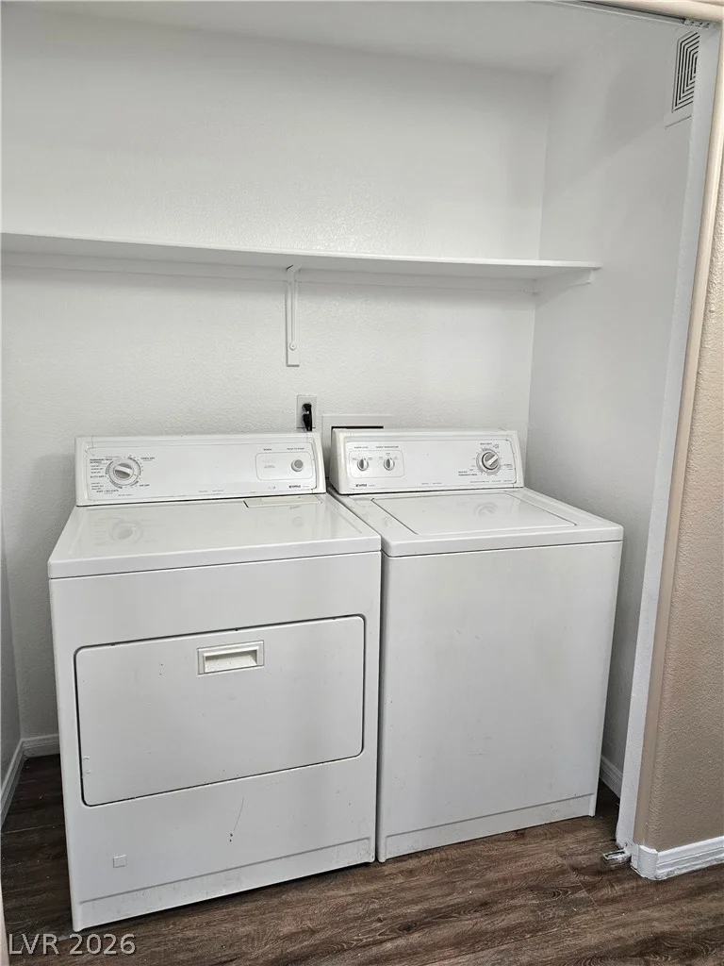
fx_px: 641
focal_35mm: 23
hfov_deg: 58.9
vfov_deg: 73.9
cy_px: 483
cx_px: 362
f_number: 1.8
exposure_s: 1/120
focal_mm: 5.4
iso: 320
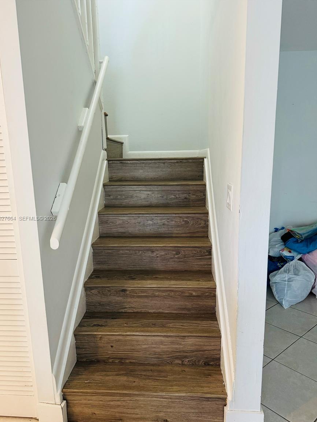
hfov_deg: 54.9
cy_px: 219
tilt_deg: -12.0
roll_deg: +0.9
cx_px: 153
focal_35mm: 25
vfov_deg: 69.4
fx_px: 305
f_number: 1.78
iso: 320
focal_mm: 6.76
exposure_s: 1/60
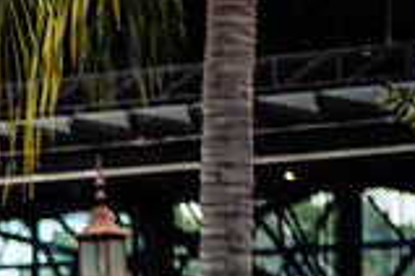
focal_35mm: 255
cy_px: 499
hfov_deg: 7.9
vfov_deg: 5.3
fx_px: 2939
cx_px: -251
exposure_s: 1/160
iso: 320
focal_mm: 70
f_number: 2.8
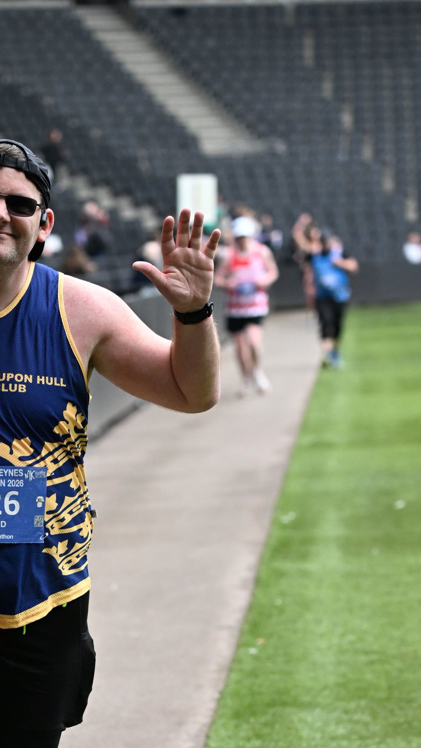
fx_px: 4802
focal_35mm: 242
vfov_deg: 8.9
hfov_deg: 5.0
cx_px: -36
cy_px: 744
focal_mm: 115
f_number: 5
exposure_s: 1/1000
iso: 1800
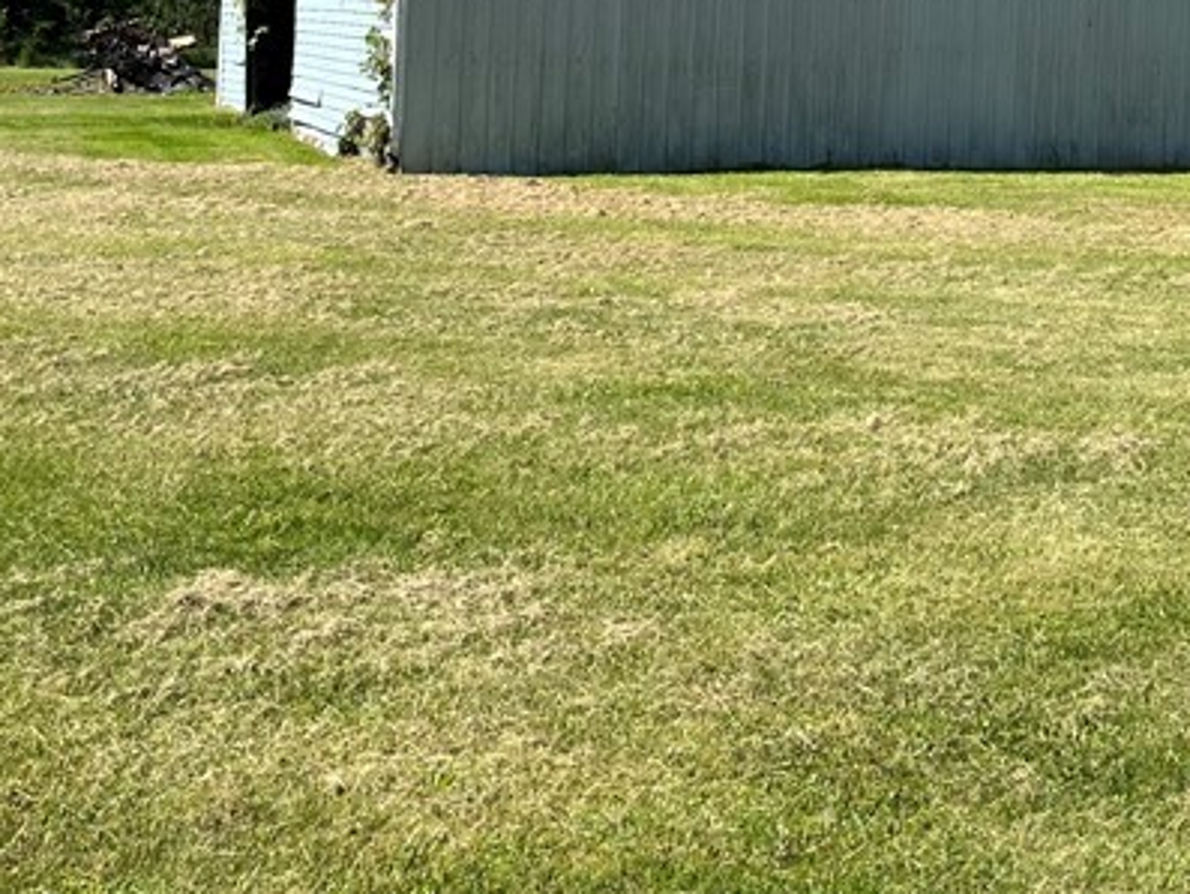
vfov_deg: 21.1
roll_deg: -2.0
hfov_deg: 28.4
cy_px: -21
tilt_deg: +2.1
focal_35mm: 67
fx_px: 2304
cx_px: 929
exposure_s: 1/2513
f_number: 1.6
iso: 50
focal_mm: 5.1
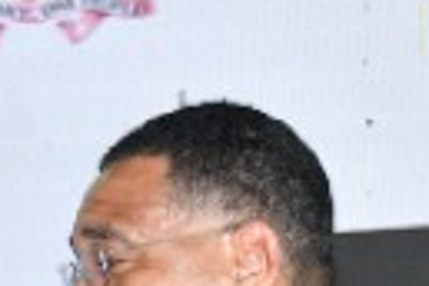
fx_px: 4361
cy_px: 517
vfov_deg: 3.7
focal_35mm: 366
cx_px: -173
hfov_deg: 5.6
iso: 1600
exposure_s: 1/250
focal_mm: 56
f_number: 5.6
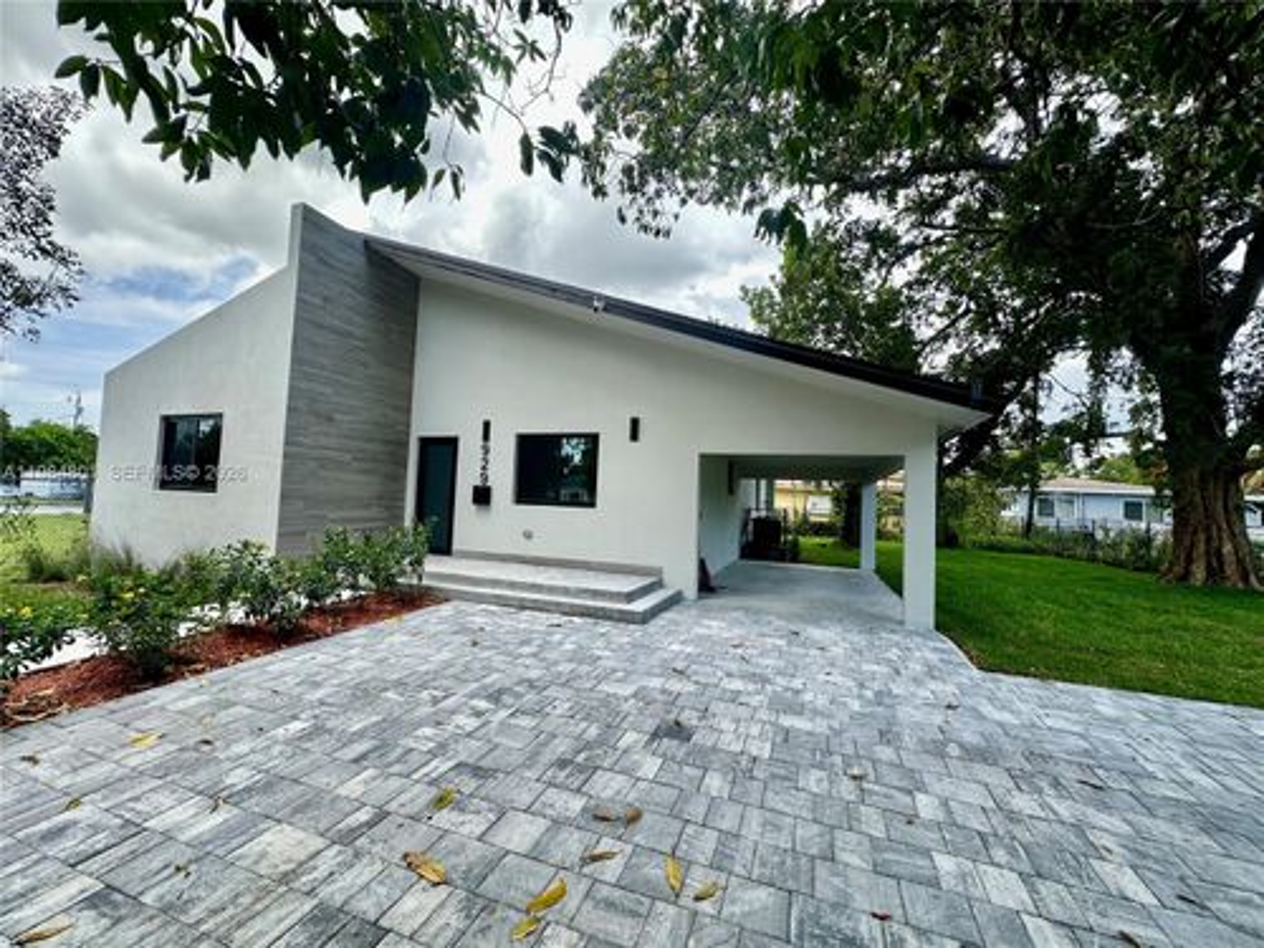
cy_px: 474
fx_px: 511
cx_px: 632
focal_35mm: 14
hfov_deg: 102.1
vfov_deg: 85.7
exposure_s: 1/460
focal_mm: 2.22
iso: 40
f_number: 2.2
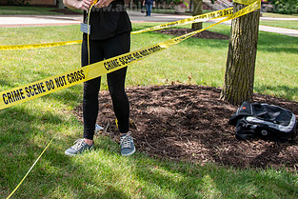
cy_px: 27
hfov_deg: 37.3
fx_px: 414
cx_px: 36
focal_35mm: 50
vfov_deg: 26.3
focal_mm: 27
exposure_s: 1/500
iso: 160
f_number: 3.5
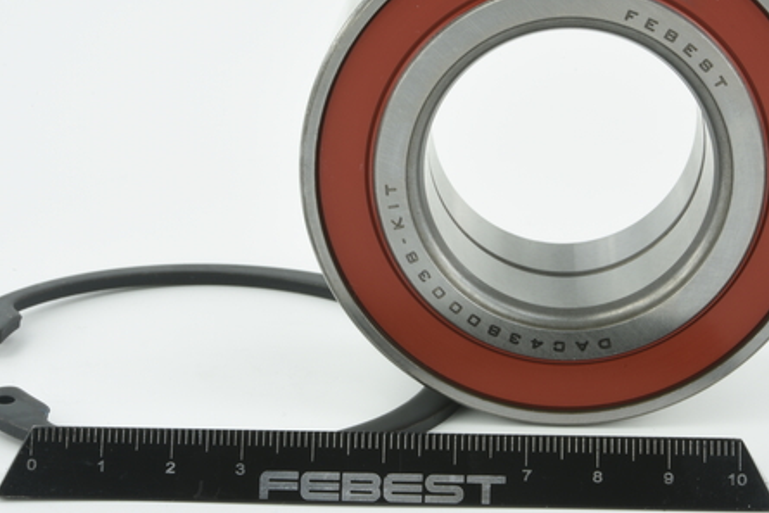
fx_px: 2073
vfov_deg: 14.1
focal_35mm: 97
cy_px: 228
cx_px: 394
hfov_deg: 21.0
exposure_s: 1/2.5
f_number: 32
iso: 64
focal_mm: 60
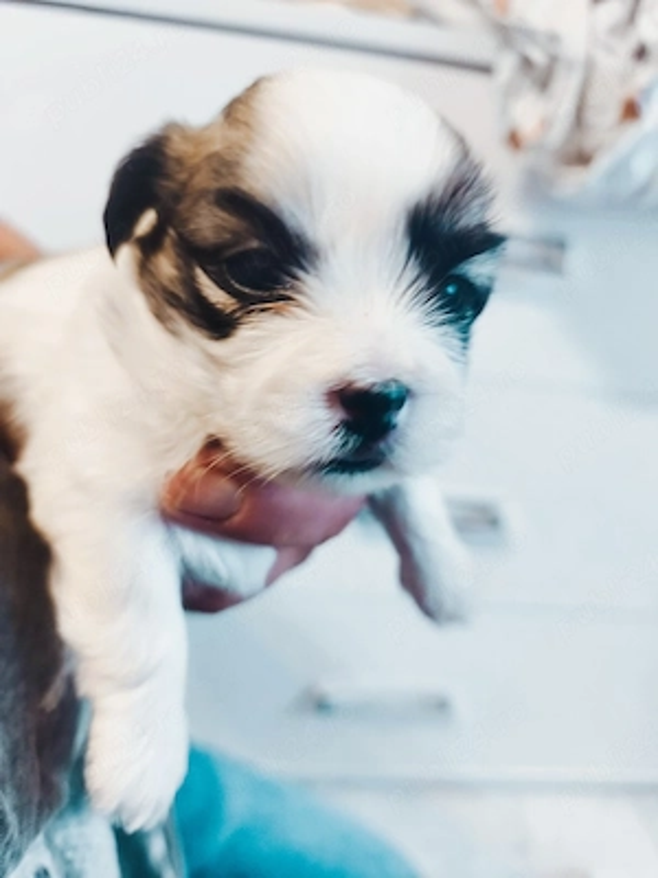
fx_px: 583
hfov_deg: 58.9
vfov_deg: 73.9
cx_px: 329
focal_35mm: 23
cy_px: 439
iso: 1000
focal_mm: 6.06
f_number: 1.7
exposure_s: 1/33.3
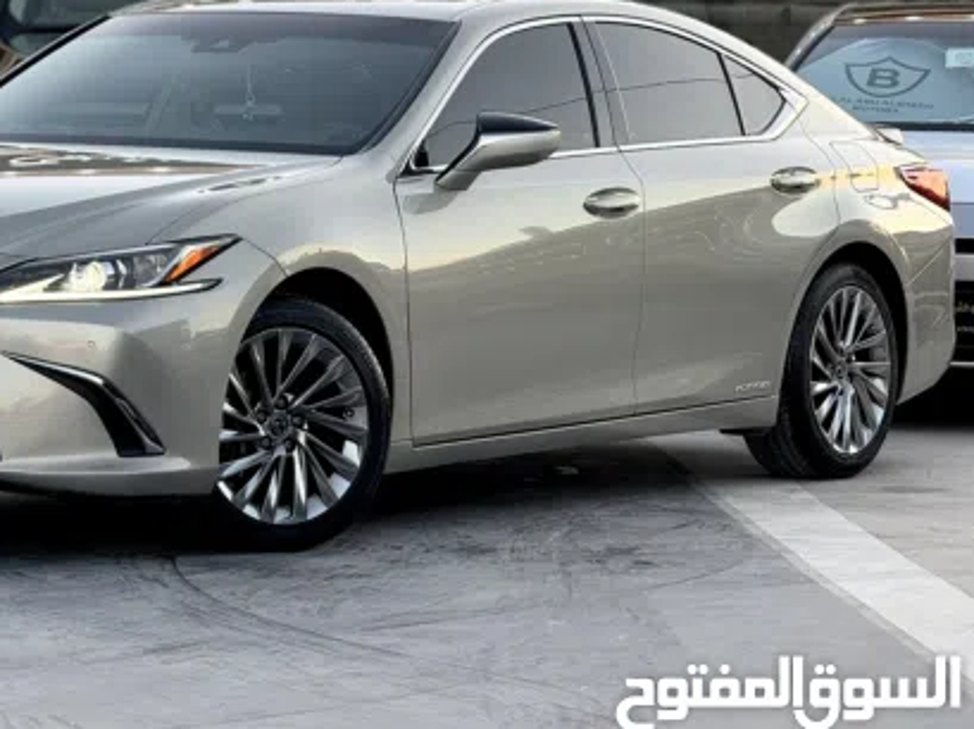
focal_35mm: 188
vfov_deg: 7.9
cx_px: 257
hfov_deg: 10.5
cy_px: 312
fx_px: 5285
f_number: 2.8
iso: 64
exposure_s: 1/100
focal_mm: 15.66
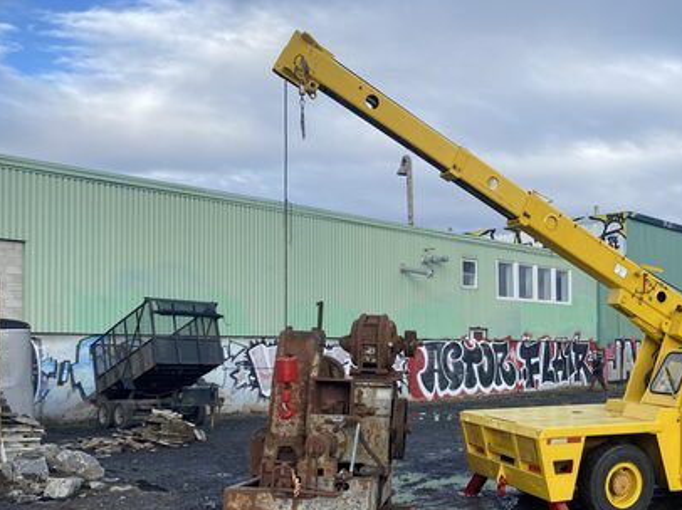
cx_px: 506
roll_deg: +0.6
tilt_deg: -1.7
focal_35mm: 41
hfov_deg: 44.4
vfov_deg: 34.8
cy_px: 336
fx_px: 807
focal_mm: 4.25
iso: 32
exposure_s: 1/1362
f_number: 1.8
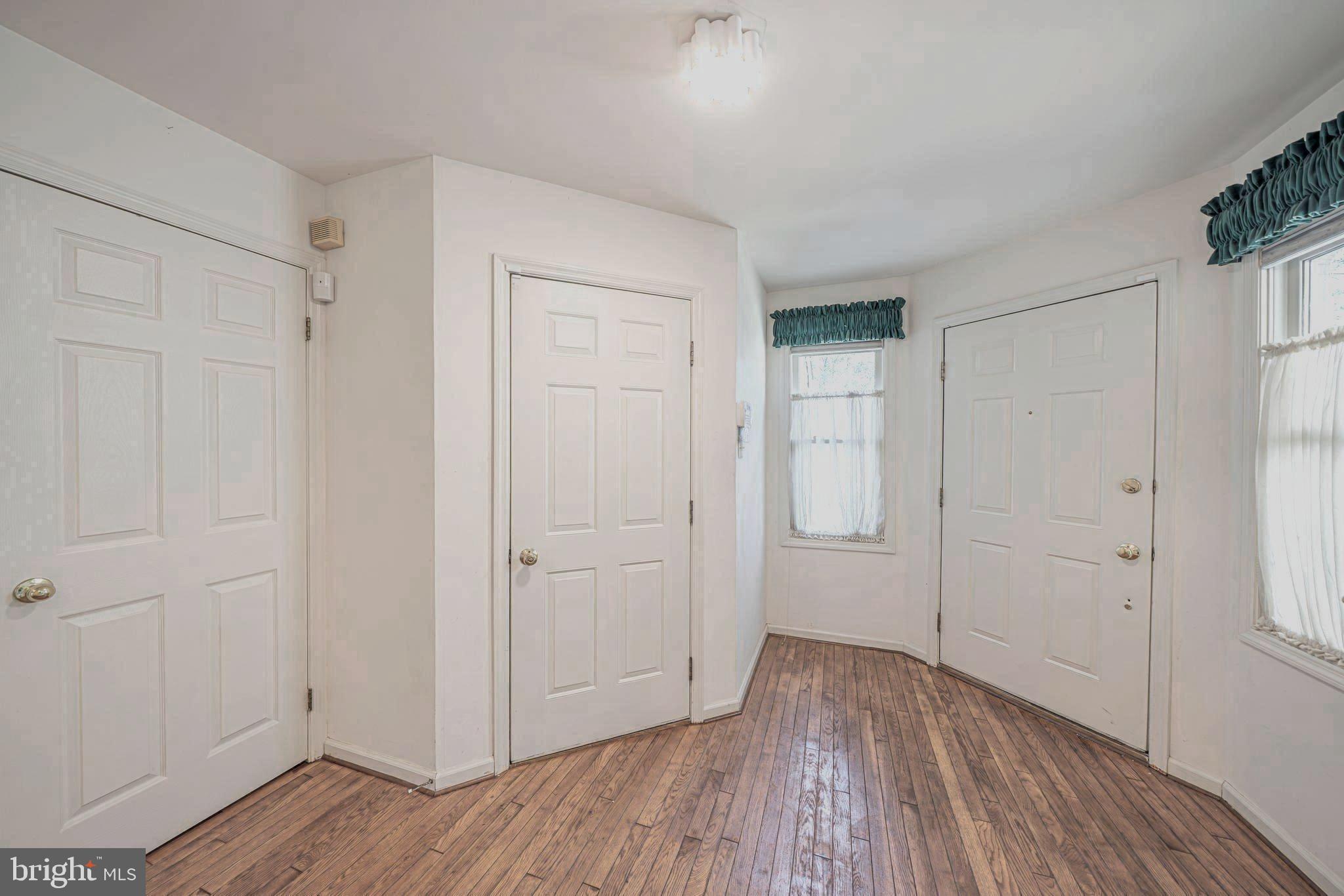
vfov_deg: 90.0
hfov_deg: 112.6
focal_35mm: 12
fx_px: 448
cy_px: 448
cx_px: 672
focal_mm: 12
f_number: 7.1
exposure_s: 1/6
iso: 100
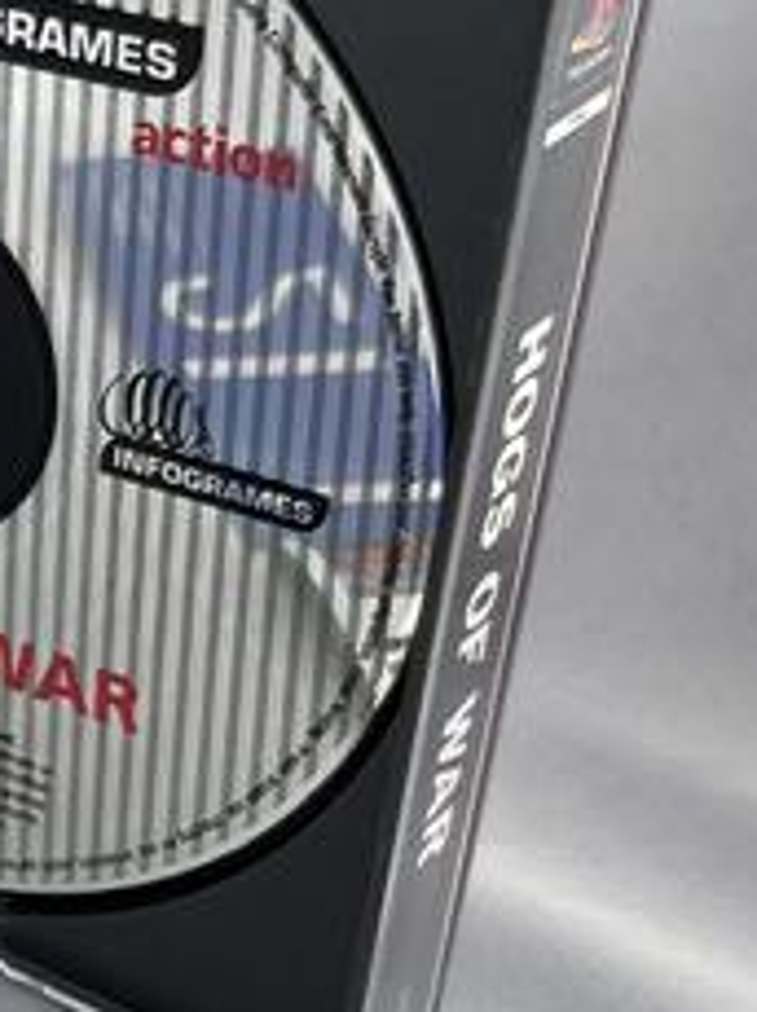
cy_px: 880
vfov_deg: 16.8
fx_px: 3389
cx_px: -695
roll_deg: +0.9
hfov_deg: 11.6
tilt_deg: -36.5
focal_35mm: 116
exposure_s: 1/427
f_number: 1.6
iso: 50
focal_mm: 5.1
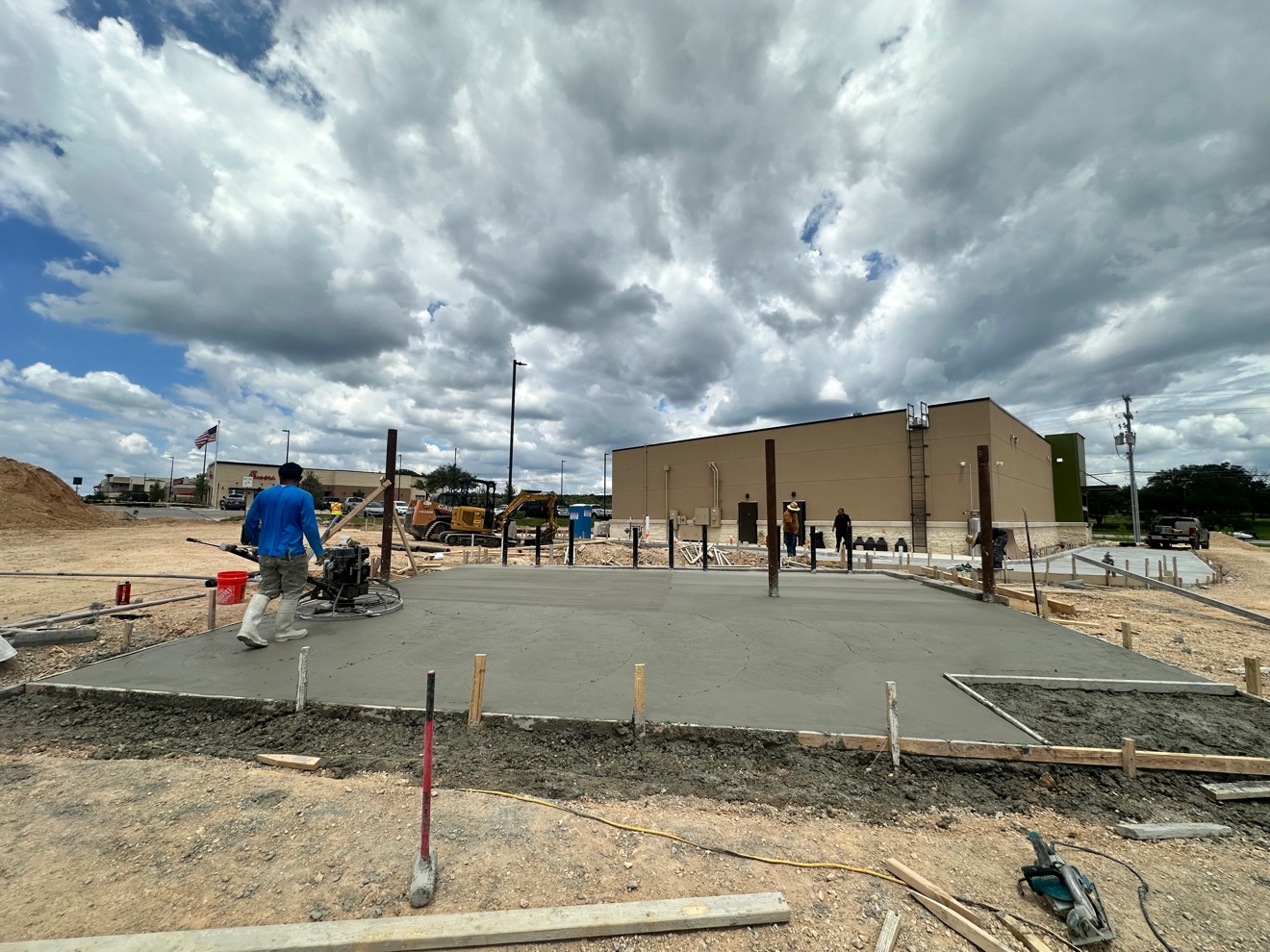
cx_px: 635
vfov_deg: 85.7
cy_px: 476
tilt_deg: +5.0
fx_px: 514
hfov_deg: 102.1
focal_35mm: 14
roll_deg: -0.3
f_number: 2.2
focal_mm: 2.22
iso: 50
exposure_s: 1/3509
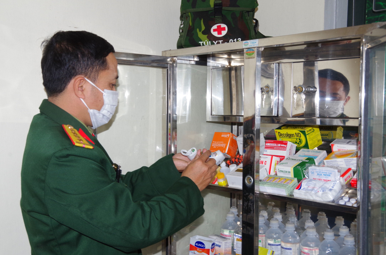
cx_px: 193
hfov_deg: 46.5
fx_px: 449
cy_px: 128
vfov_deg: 31.8
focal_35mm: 42
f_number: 7.1
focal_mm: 28
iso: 400
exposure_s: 1/60
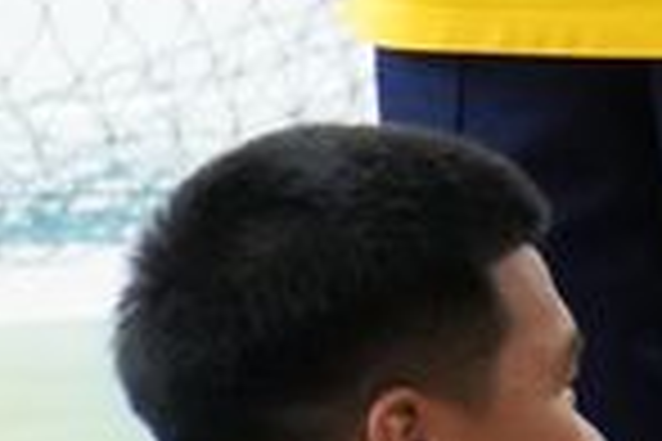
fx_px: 28460
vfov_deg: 0.9
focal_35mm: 1548
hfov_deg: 1.3
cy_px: -720
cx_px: 2024
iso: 2000
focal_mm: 135
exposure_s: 1/250
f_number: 8
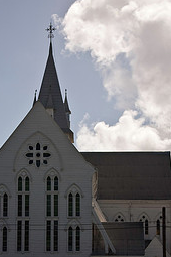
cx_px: 58
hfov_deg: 12.0
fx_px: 811
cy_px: 184
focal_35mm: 114
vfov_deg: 17.9
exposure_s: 1/1250
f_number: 4.5
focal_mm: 43
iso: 100
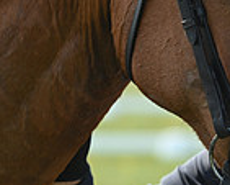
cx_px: 408
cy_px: -11
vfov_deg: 2.7
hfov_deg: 3.3
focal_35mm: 578
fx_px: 3937
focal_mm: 150
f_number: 5
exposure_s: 1/1250
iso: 720
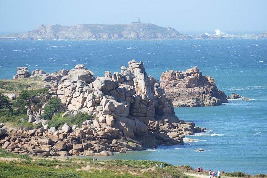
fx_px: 2107
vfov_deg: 4.8
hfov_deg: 7.3
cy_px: 89
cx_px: 134
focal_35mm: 284
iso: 125
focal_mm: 103.71
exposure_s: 1/800
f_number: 4
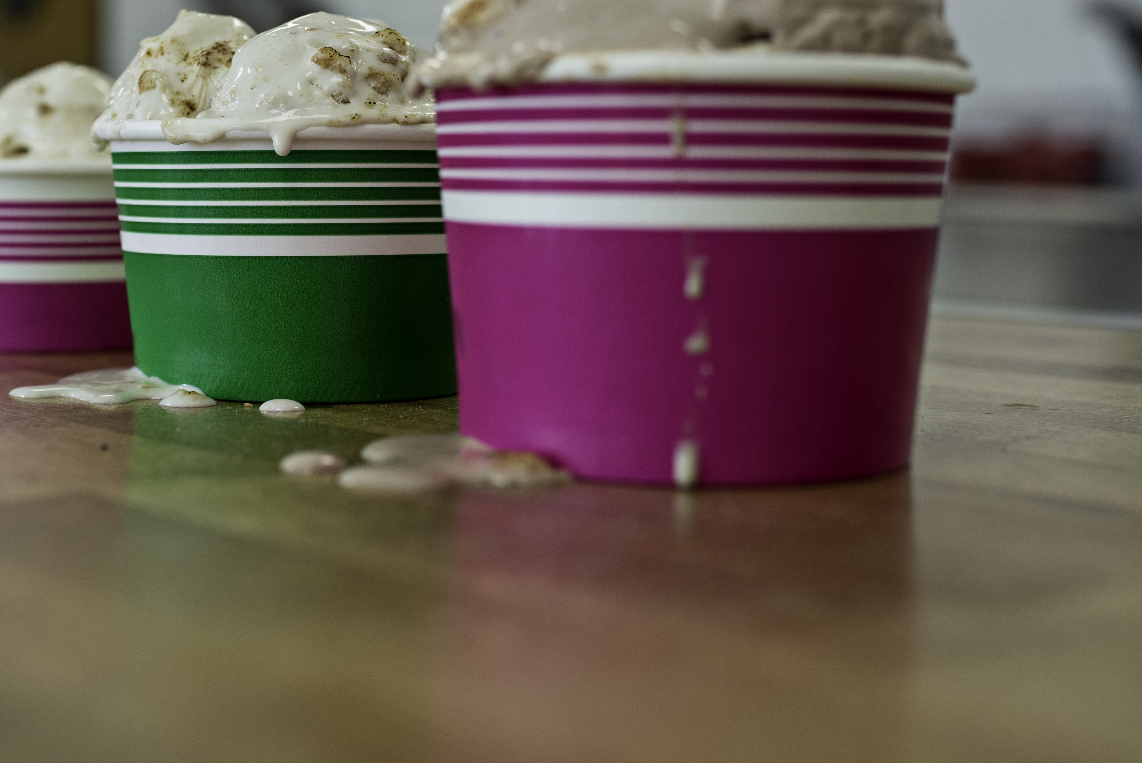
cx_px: 332
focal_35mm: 60
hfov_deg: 32.9
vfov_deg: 22.6
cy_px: 279
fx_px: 1904
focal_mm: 35
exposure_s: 1/200
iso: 320
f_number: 3.5
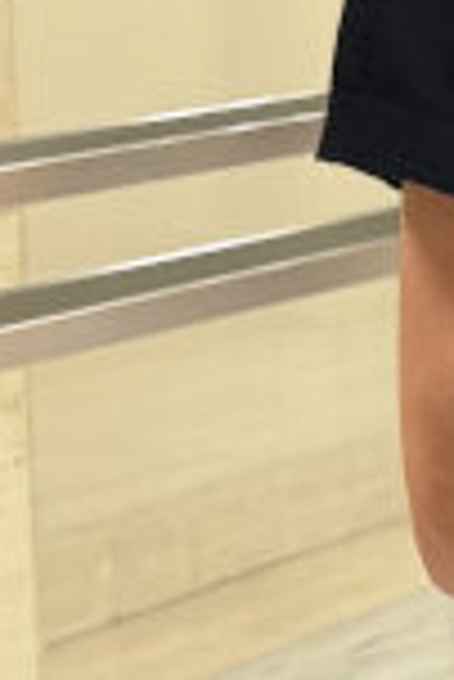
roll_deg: +0.7
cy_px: -133
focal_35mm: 149
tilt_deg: -2.5
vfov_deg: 13.4
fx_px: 2812
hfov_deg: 7.8
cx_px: 1461
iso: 200
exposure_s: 1/50
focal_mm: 6.76
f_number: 1.78
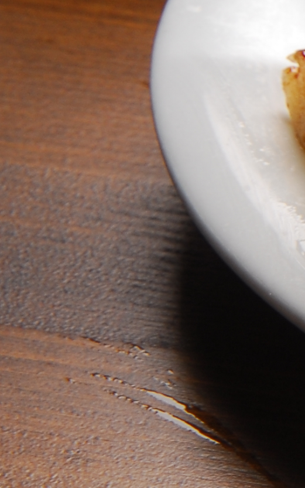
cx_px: 970
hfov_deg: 3.0
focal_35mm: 427
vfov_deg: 4.9
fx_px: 5676
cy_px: -8
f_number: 11
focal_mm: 60
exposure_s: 1/100
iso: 100
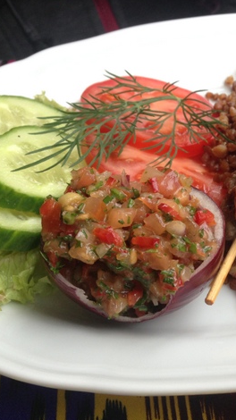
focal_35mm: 49
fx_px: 546
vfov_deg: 42.1
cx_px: 216
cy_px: 210
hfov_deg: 23.7
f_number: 2.4
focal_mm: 4.12
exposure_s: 1/120
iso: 64
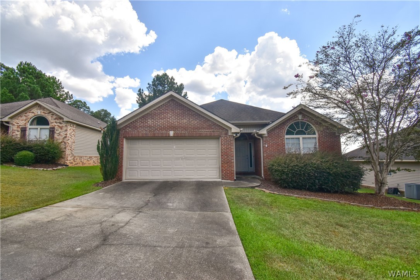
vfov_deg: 77.3
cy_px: 140
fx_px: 175
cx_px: 210
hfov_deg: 100.4
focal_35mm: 15
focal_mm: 10
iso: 400
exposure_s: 1/500
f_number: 11
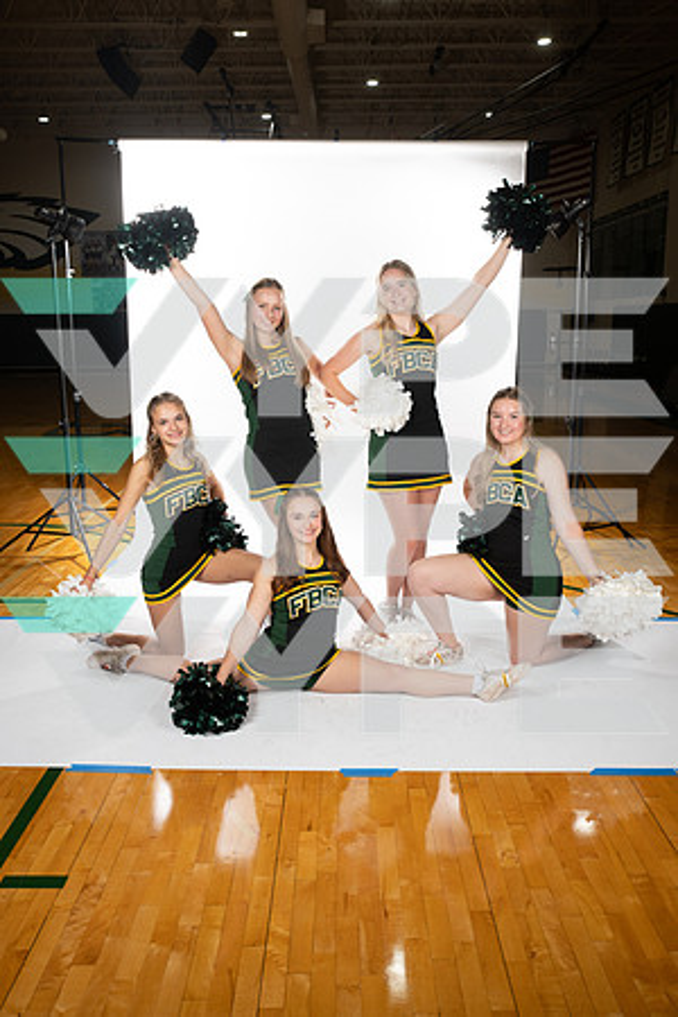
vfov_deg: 61.9
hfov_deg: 43.6
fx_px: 847
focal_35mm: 30
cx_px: 339
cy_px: 508
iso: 640
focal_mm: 30
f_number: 8
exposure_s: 1/400
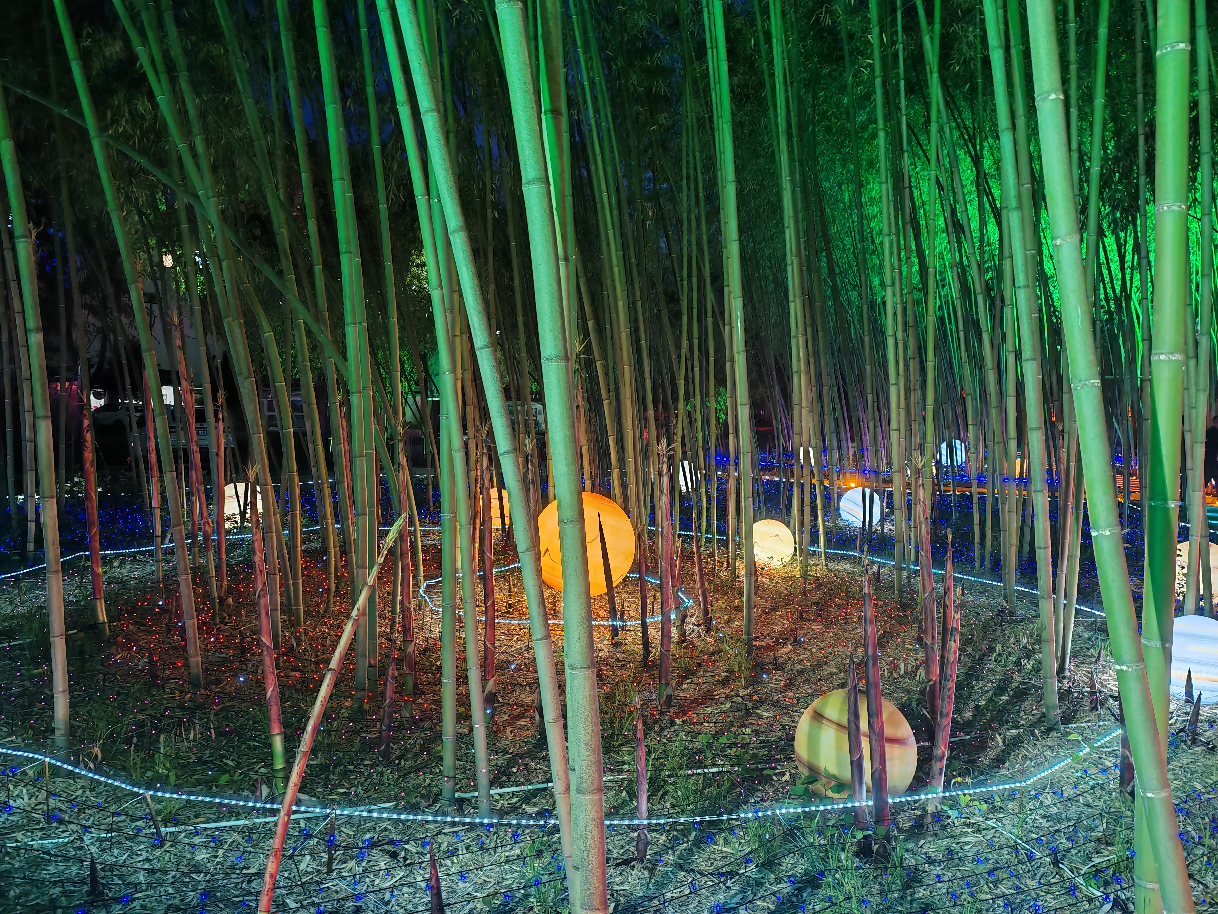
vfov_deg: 51.4
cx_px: 609
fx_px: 950
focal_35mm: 27
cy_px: 457
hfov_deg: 65.3
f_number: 1.8
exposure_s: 1/50
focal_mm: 6.14
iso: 1380
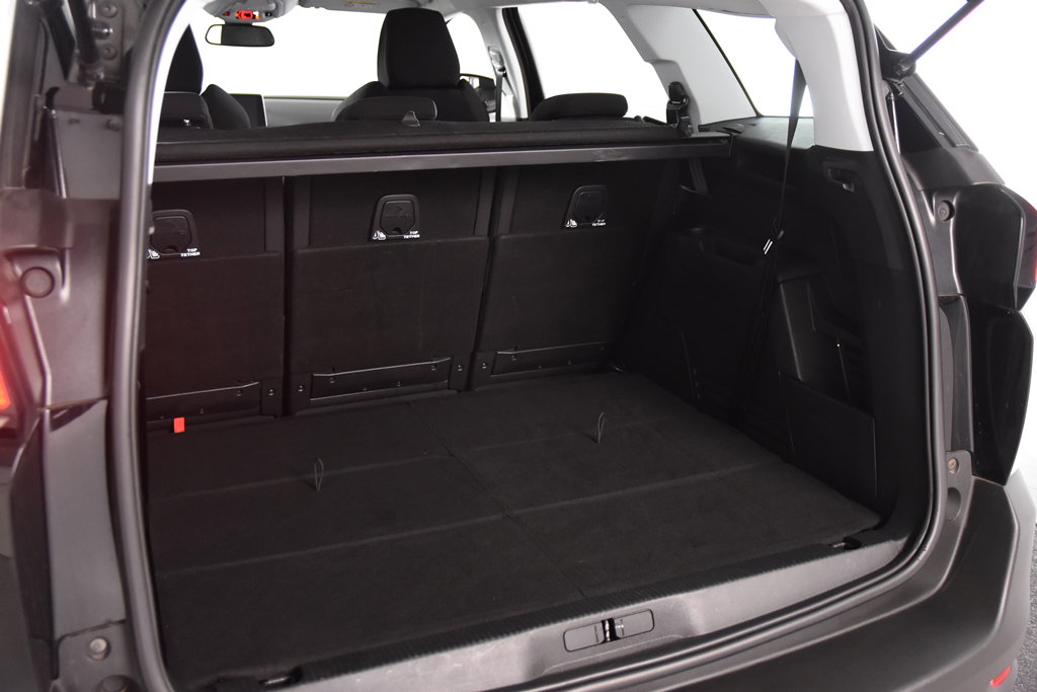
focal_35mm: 36
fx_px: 1037
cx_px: 518
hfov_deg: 53.1
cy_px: 346
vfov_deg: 36.9
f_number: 3
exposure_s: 1/40
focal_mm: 24
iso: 2000
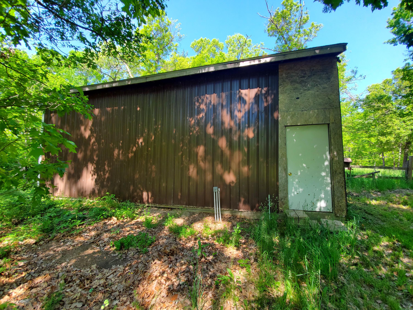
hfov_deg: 106.2
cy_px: 155
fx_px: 155
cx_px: 206
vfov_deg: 89.9
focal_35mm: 13
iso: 50
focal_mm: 1.8
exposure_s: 1/141
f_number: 2.2
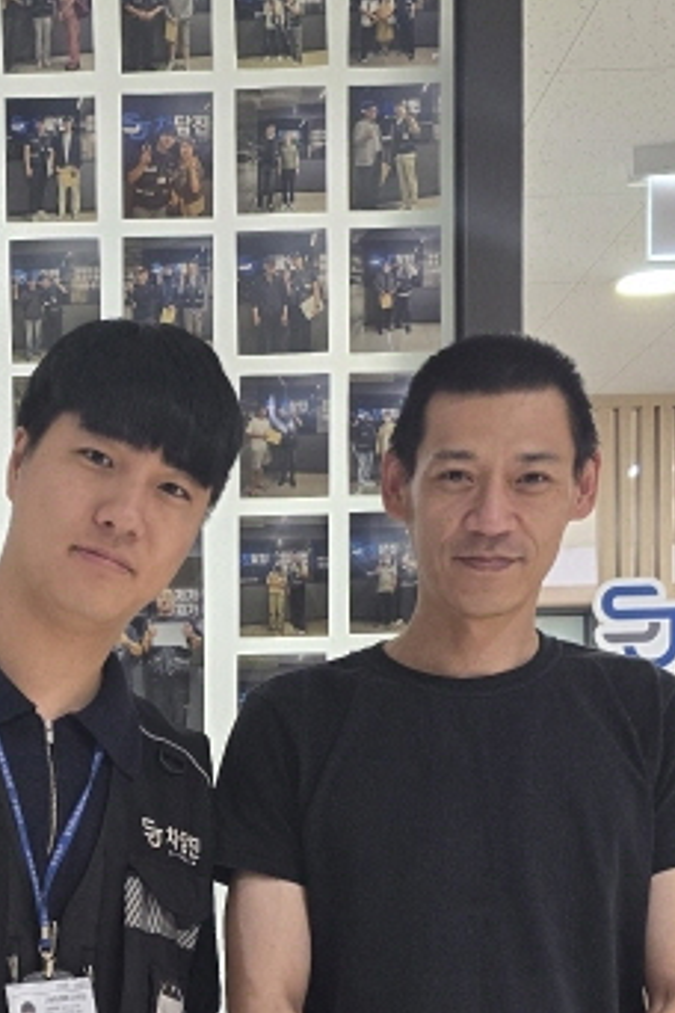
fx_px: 1969
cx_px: 77
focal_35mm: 70
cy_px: 886
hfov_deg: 19.1
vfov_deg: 27.9
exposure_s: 1/120
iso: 200
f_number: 1.7
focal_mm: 6.3
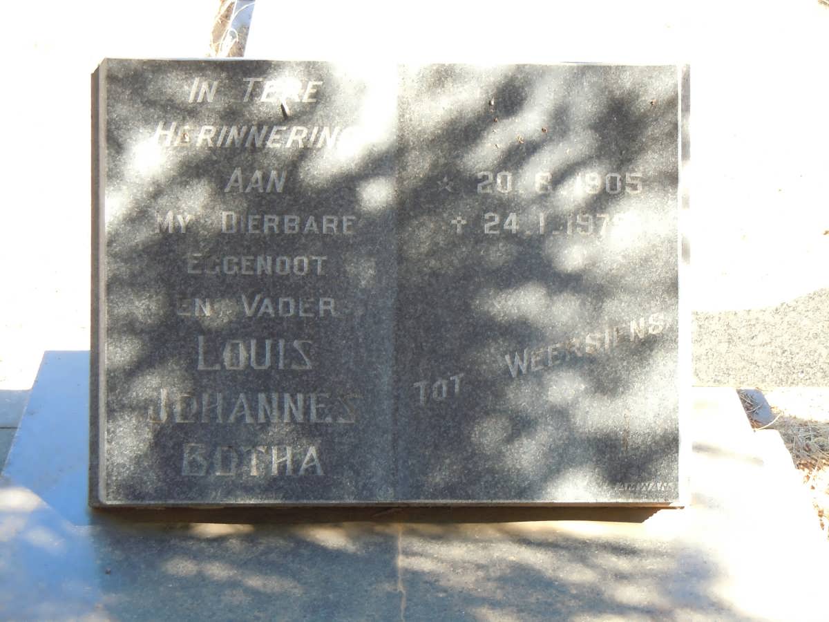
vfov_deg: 19.1
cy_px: 311
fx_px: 1844
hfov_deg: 25.3
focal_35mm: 77
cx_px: 414
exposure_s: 1/100
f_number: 4.3
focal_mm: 13.9
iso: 200
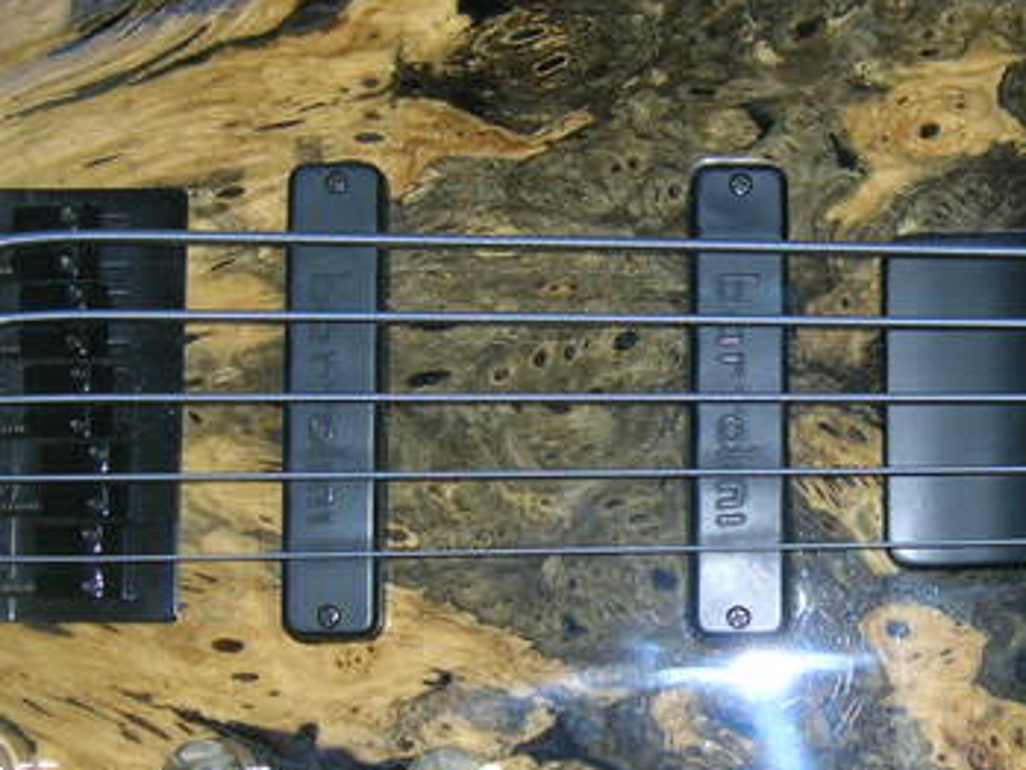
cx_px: 800
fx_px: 2313
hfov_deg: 24.7
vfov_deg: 18.9
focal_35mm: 78
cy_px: 450
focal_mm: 5.7
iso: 50
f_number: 2.9
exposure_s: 1/60.1
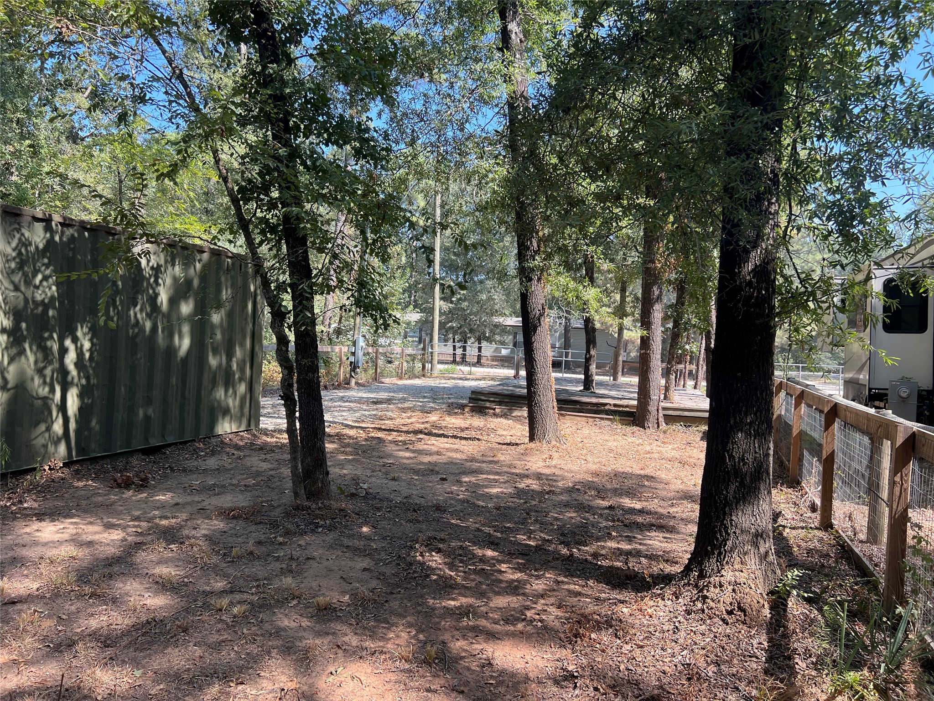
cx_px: 467
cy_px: 350
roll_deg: -2.5
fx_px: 702
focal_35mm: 26
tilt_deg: +0.5
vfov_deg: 53.1
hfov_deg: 67.3
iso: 50
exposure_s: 1/769
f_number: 1.5
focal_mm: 5.7
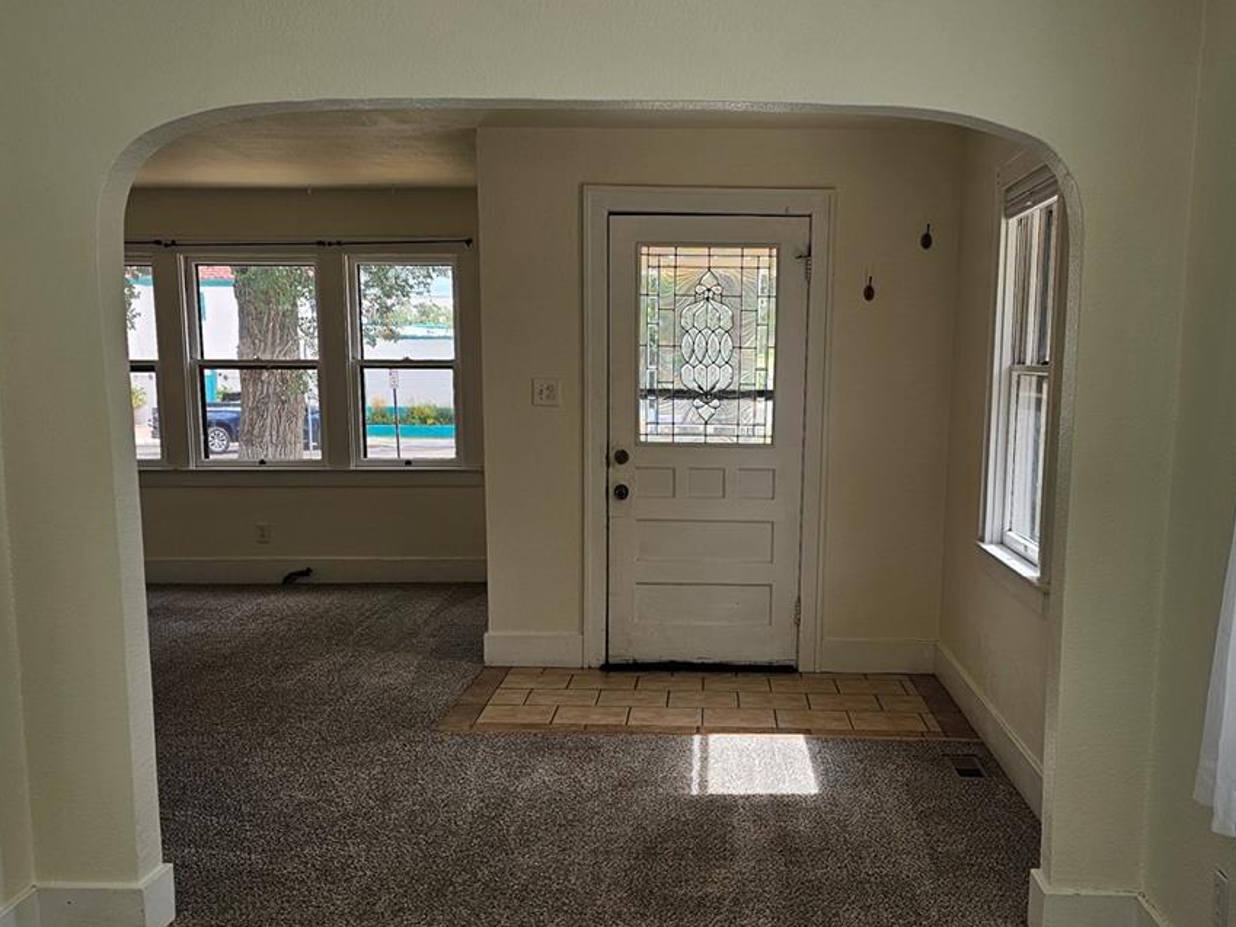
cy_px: 585
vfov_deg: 36.6
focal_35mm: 39
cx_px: 683
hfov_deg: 47.8
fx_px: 1393
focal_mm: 6.3
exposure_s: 1/207
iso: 20
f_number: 1.7
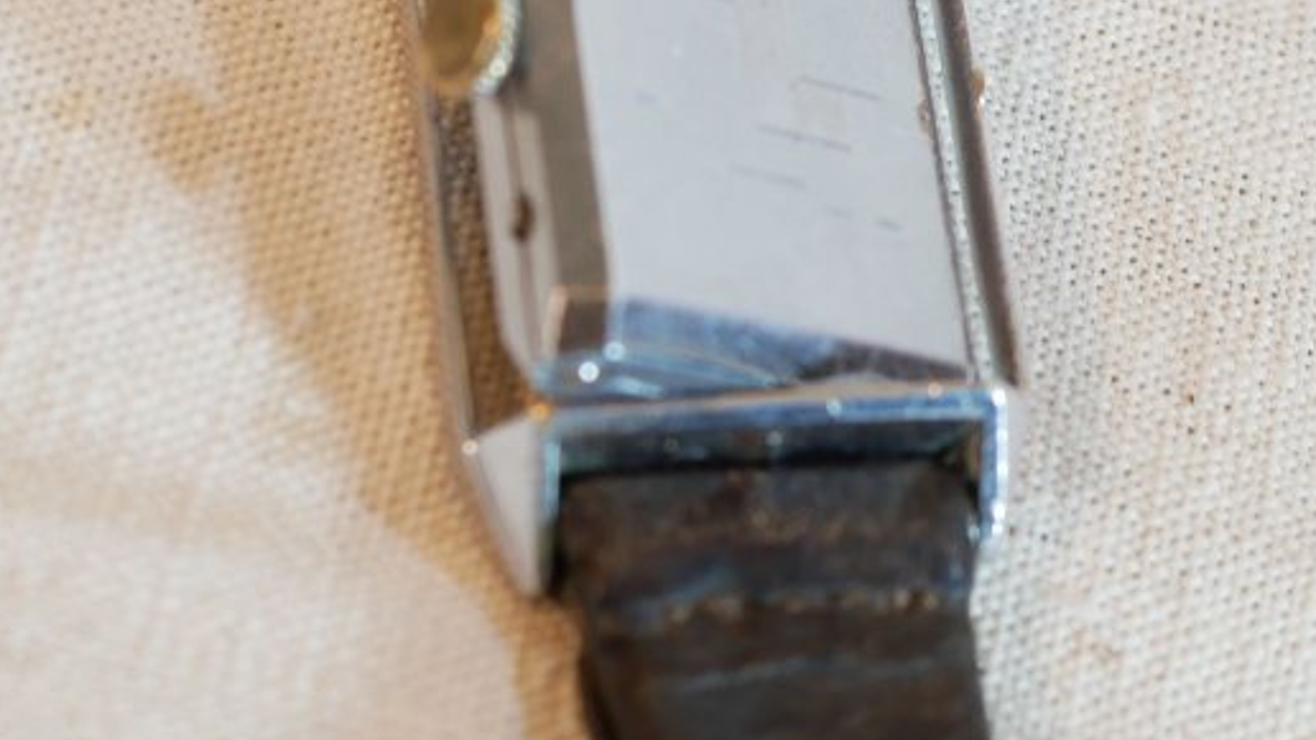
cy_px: -37
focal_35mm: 152
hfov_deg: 14.1
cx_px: 520
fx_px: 5303
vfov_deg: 7.9
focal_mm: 30
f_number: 3.5
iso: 250
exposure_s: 1/125
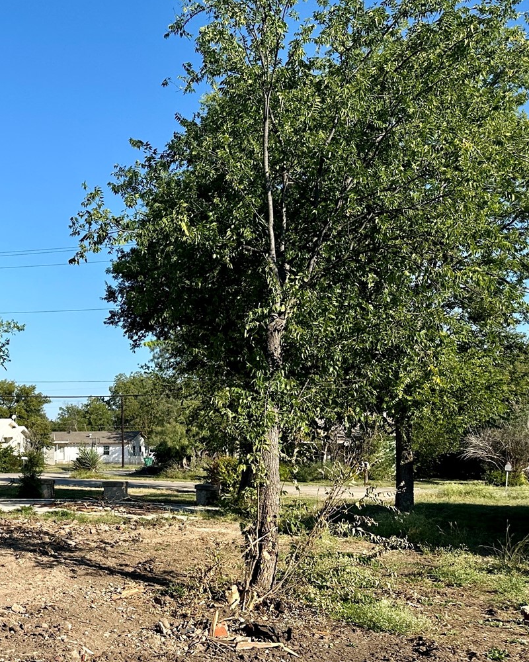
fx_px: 939
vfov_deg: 38.7
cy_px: 373
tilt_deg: +5.2
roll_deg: -0.4
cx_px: -64
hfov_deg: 28.4
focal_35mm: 48
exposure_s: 1/3717
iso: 80
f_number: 1.78
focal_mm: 6.86
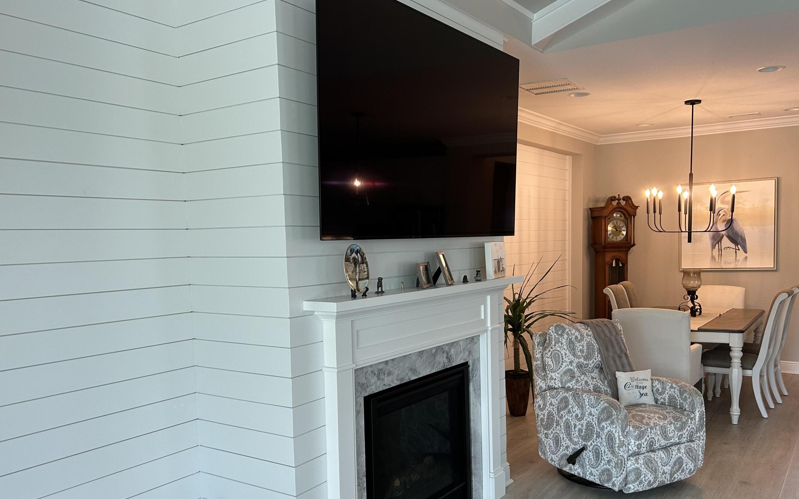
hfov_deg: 61.2
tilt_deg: -5.1
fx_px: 675
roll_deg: +1.1
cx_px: 407
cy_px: 299
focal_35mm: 31
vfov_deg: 40.4
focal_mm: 5.7
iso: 100
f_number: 1.5
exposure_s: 1/120
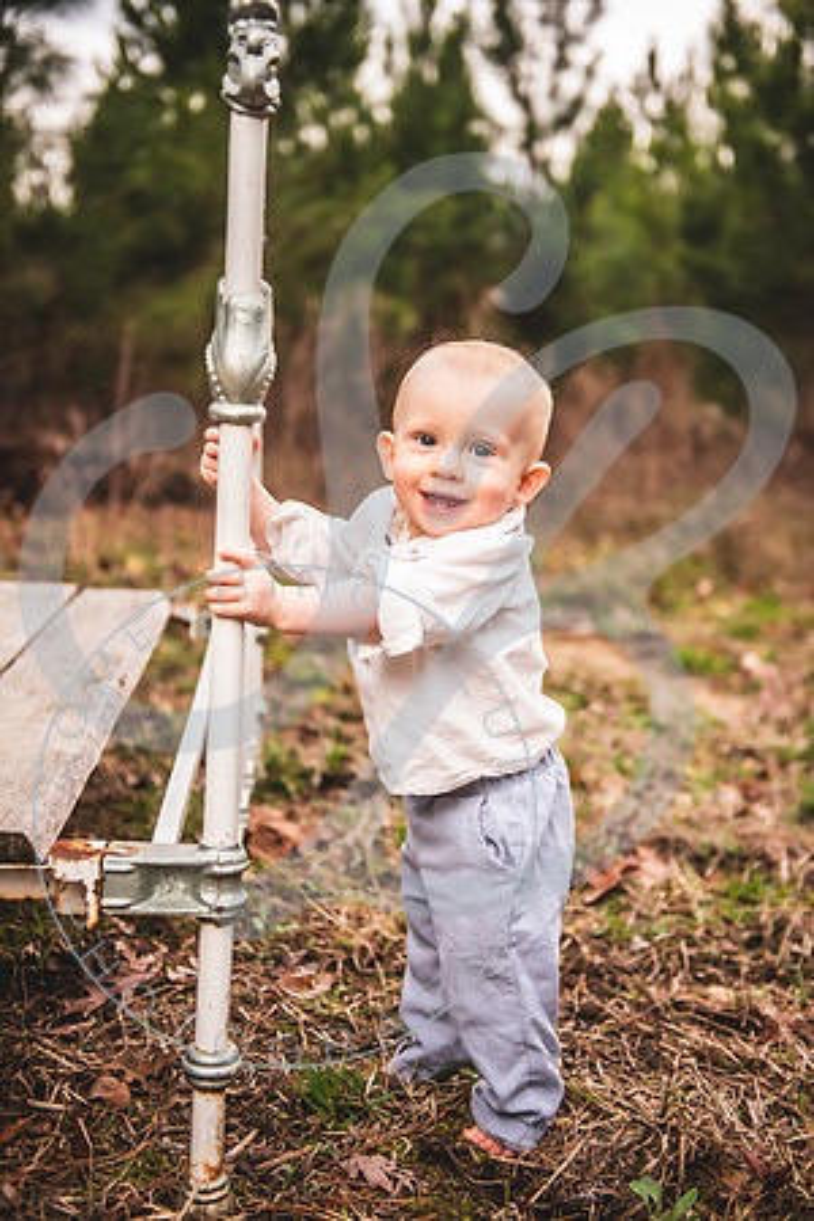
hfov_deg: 29.9
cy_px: 610
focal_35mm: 45
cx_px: 407
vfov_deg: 43.6
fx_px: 1526
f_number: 2.8
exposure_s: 1/250
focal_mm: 45
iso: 250
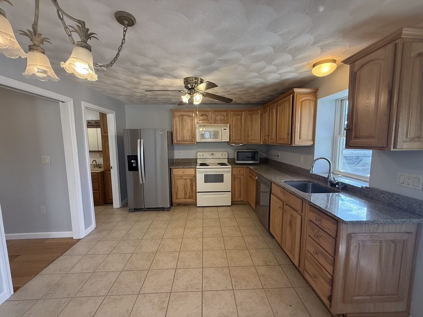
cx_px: 212
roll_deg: +0.4
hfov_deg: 102.1
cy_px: 158
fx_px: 171
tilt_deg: -5.3
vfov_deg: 85.7
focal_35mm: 14
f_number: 2.2
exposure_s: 1/99
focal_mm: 2.22
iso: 160
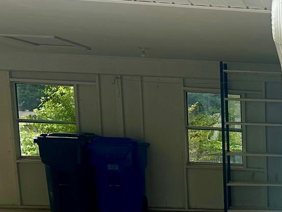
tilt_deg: -11.6
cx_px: 449
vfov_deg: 15.6
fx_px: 725
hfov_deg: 18.8
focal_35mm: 89
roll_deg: -2.2
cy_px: 290
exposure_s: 1/1019
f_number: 1.78
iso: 80
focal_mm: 6.86
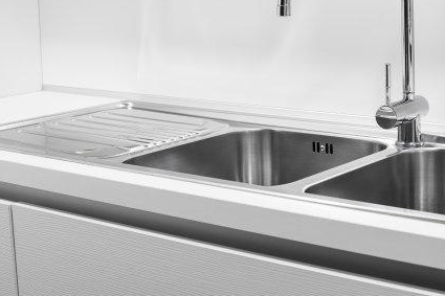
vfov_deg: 18.9
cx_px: 297
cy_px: 101
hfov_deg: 27.9
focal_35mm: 72
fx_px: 890
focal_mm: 50
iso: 400
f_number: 9
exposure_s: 1/20
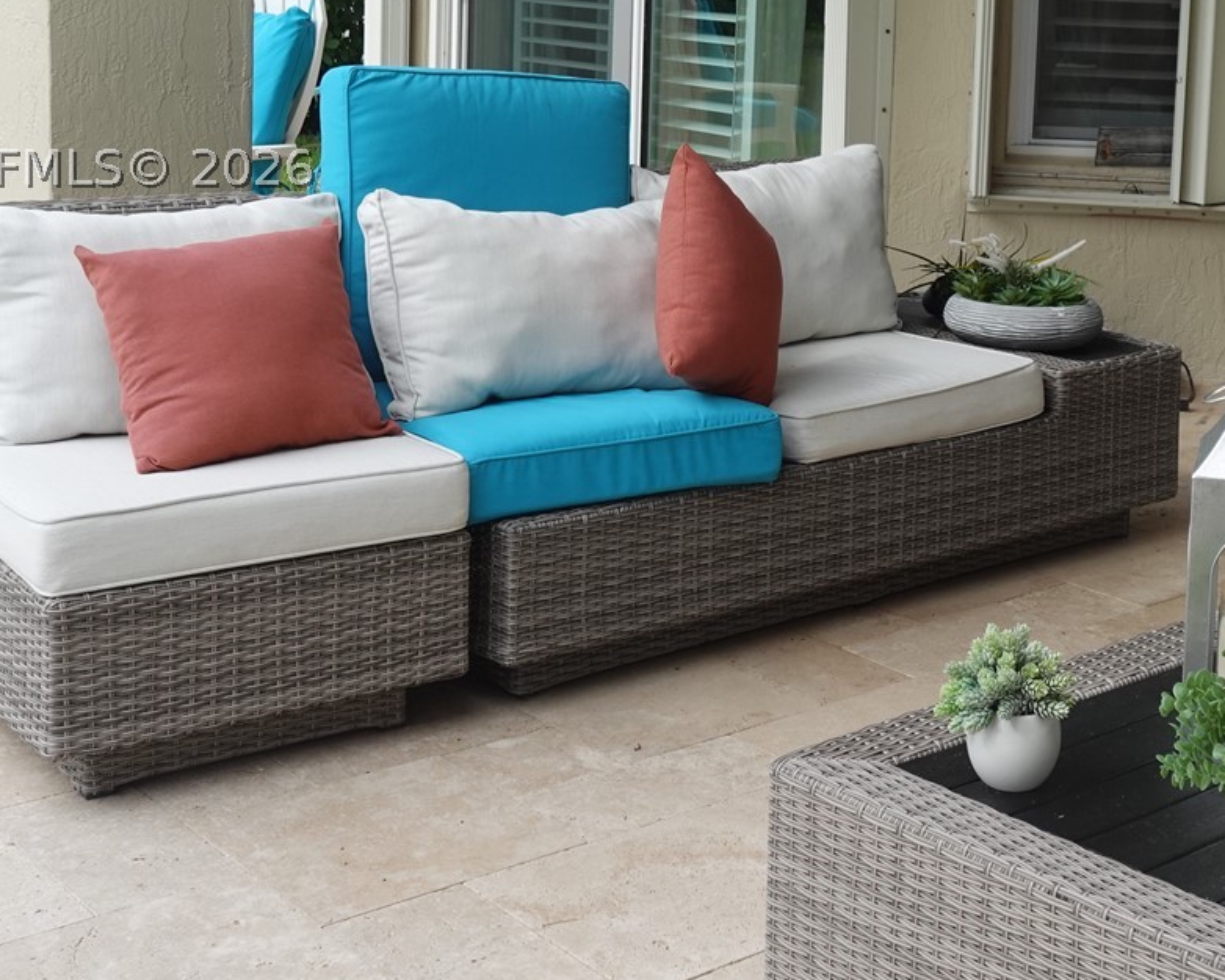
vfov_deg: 26.1
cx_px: 930
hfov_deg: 32.3
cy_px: 165
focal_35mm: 57
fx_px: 2067
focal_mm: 10.38
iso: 125
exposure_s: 1/500
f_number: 3.2
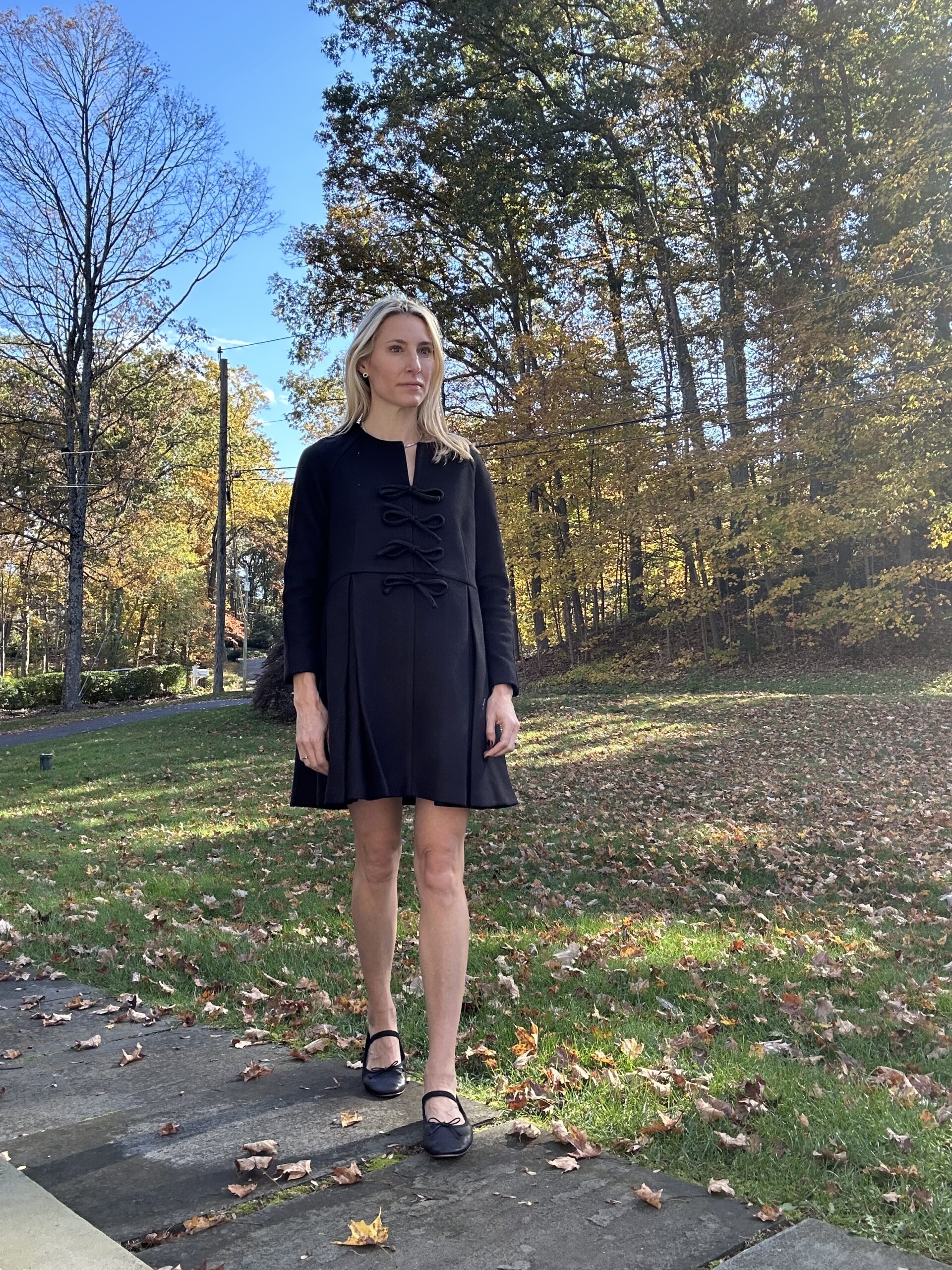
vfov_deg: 60.0
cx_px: 476
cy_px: 635
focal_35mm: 30
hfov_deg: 46.8
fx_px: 1100
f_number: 1.9
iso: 25
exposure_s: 1/197
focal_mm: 2.69
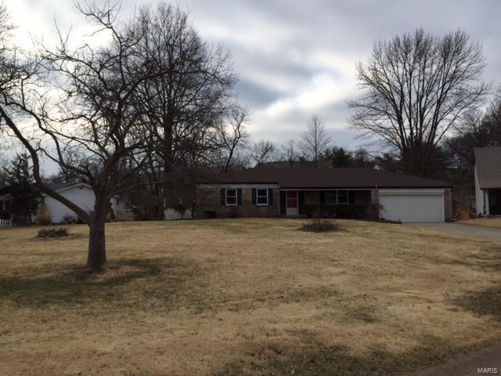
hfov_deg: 61.7
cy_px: 188
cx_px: 250
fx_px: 420
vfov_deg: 48.2
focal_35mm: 29
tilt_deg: +3.7
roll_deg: +0.7
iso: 32
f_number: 2.2
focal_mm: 4.15
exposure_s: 1/1412
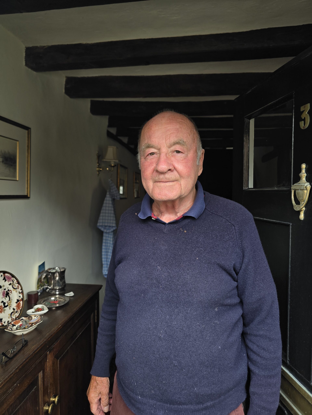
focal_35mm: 23
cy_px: 208
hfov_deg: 58.9
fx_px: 276
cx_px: 156
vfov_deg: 73.9
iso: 64
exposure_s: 1/180
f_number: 1.7
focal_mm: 6.3
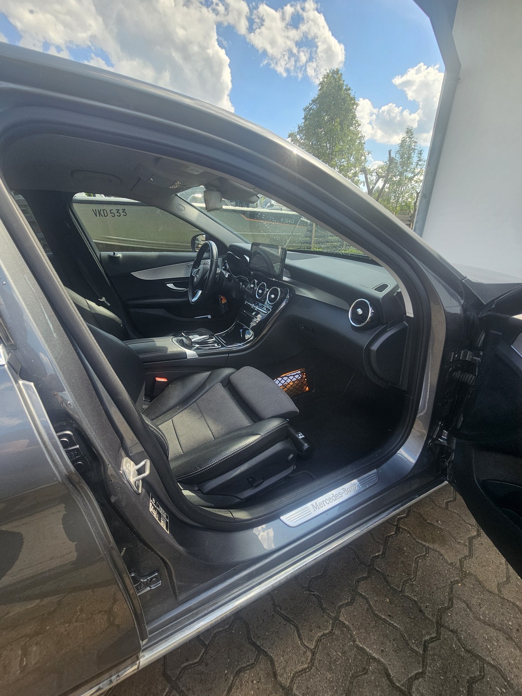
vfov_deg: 106.2
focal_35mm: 13
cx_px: 261
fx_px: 261
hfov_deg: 89.9
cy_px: 348
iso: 50
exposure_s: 1/452
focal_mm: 2.2
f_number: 2.2
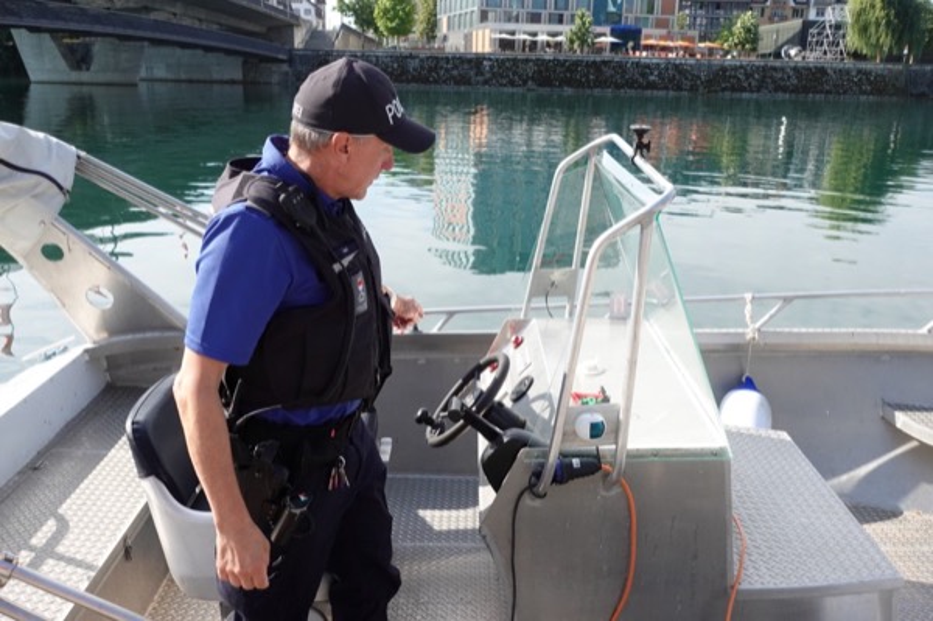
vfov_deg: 41.0
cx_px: 466
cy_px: 310
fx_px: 829
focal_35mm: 32
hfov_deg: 58.8
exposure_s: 1/320
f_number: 4
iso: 800
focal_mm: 12.27
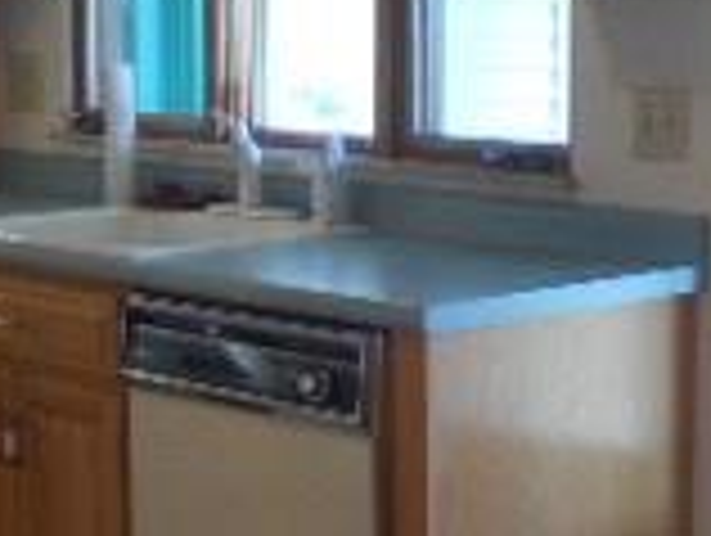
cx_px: 333
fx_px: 2160
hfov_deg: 18.7
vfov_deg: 14.1
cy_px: 257
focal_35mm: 105
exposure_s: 1/30
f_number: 3.2
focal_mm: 4.6
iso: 140
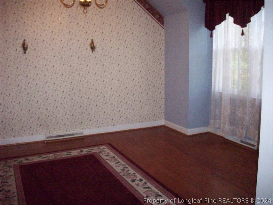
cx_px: 136
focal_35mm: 37
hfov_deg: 50.1
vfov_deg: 38.7
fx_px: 292
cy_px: 102
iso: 800
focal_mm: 6.2
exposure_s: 1/128
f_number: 2.8
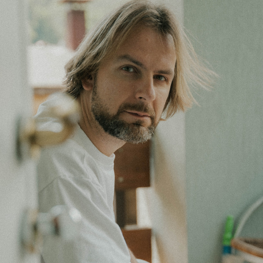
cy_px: 169
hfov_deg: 22.7
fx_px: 653
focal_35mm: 76
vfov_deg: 22.7
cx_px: 109
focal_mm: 50
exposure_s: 1/200
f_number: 2.8
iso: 160
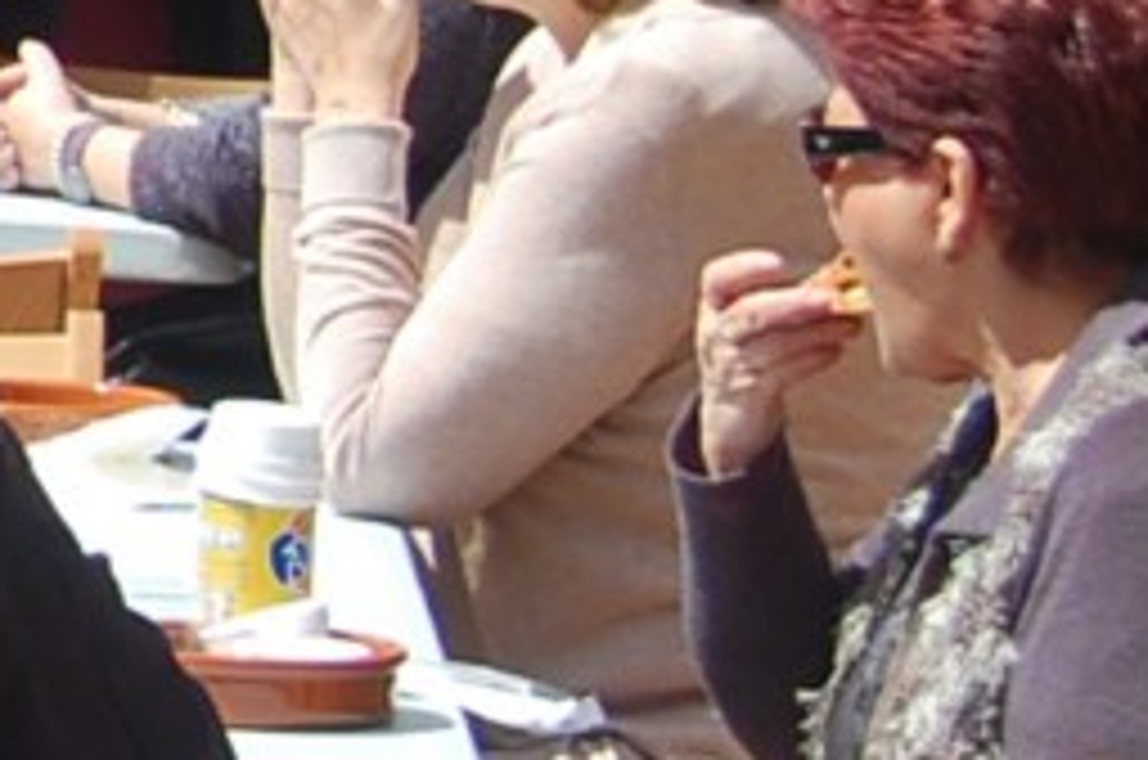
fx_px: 11363
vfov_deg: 3.8
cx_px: -2143
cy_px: -798
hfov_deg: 5.5
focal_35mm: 357
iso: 200
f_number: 8
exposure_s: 1/250
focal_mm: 38
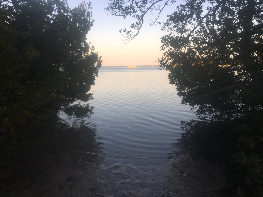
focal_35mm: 29
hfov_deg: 61.7
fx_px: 220
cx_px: 132
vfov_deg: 48.2
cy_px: 98
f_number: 2.2
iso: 25
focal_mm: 4.15
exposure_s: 1/761
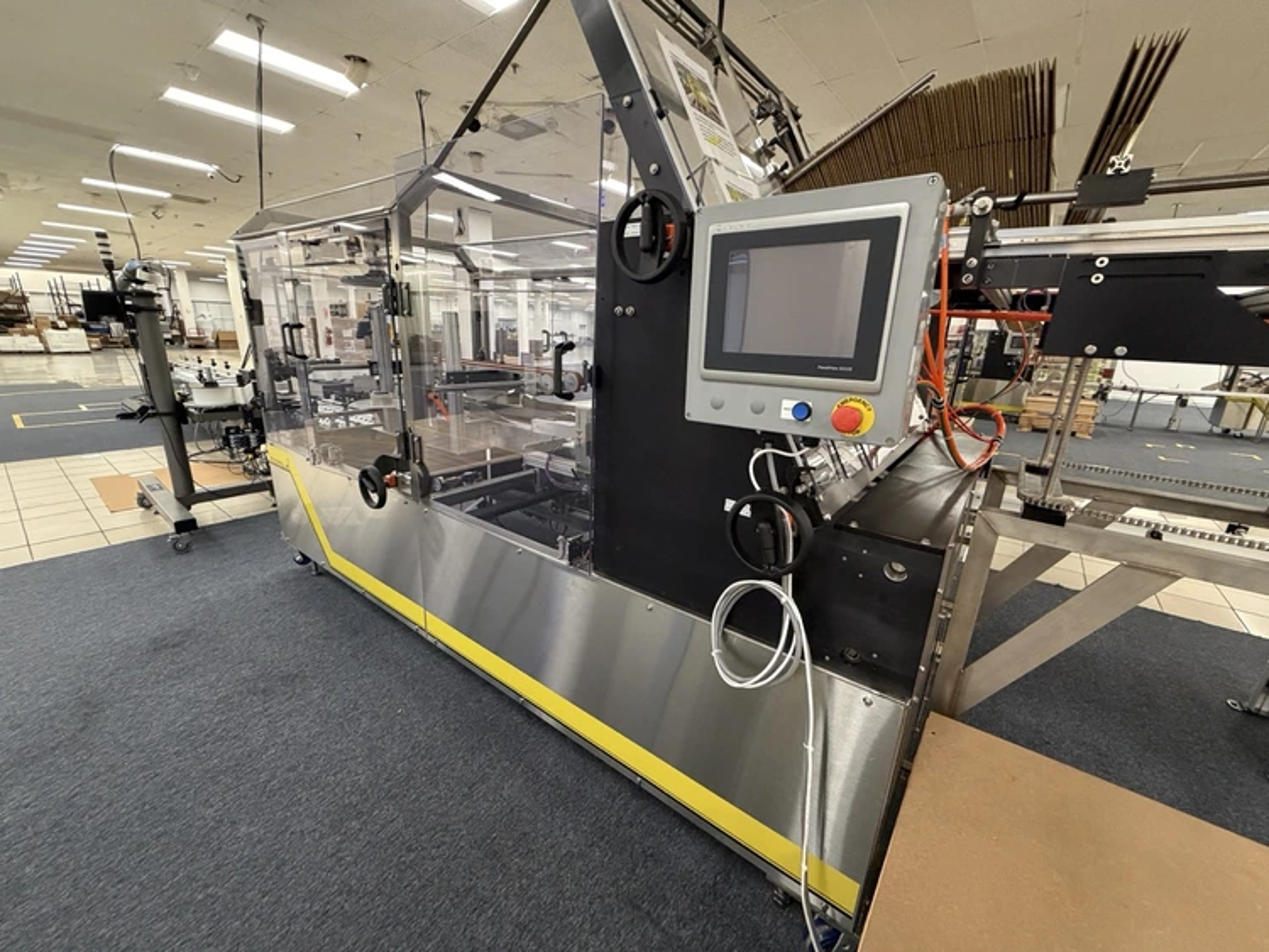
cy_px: 476
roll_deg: -1.3
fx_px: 513
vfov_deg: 85.7
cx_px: 634
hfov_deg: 102.0
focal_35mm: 14
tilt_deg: -15.7
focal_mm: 2.22
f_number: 2.2
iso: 400
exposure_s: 1/60
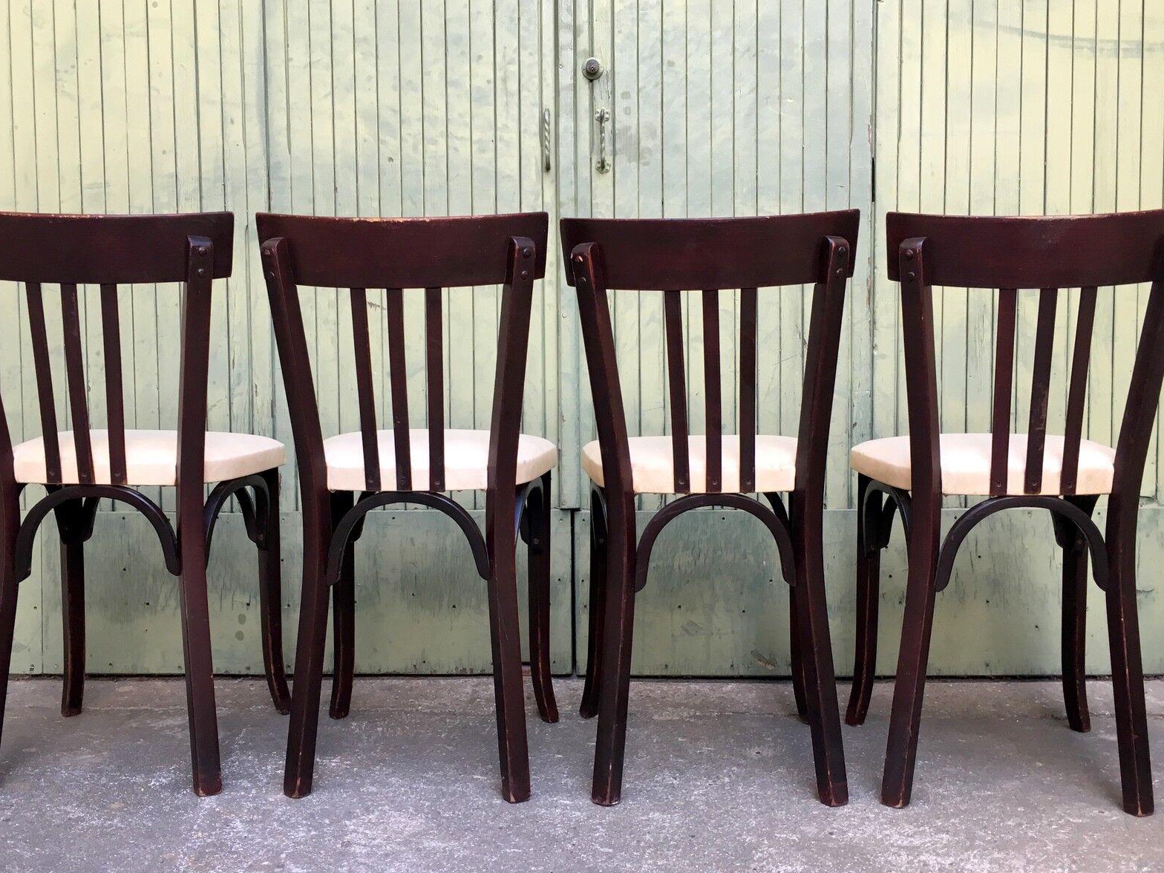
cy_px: 488
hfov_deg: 50.1
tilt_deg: -2.9
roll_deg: +0.4
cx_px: 571
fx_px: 1244
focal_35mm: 37
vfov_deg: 38.6
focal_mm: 4.15
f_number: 2.2
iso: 25
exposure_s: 1/33
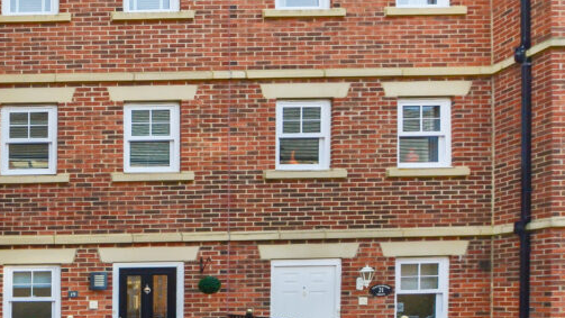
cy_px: 76
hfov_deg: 49.4
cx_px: -3
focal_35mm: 32
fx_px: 479
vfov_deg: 35.8
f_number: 10
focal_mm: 10
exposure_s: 1/250
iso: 400
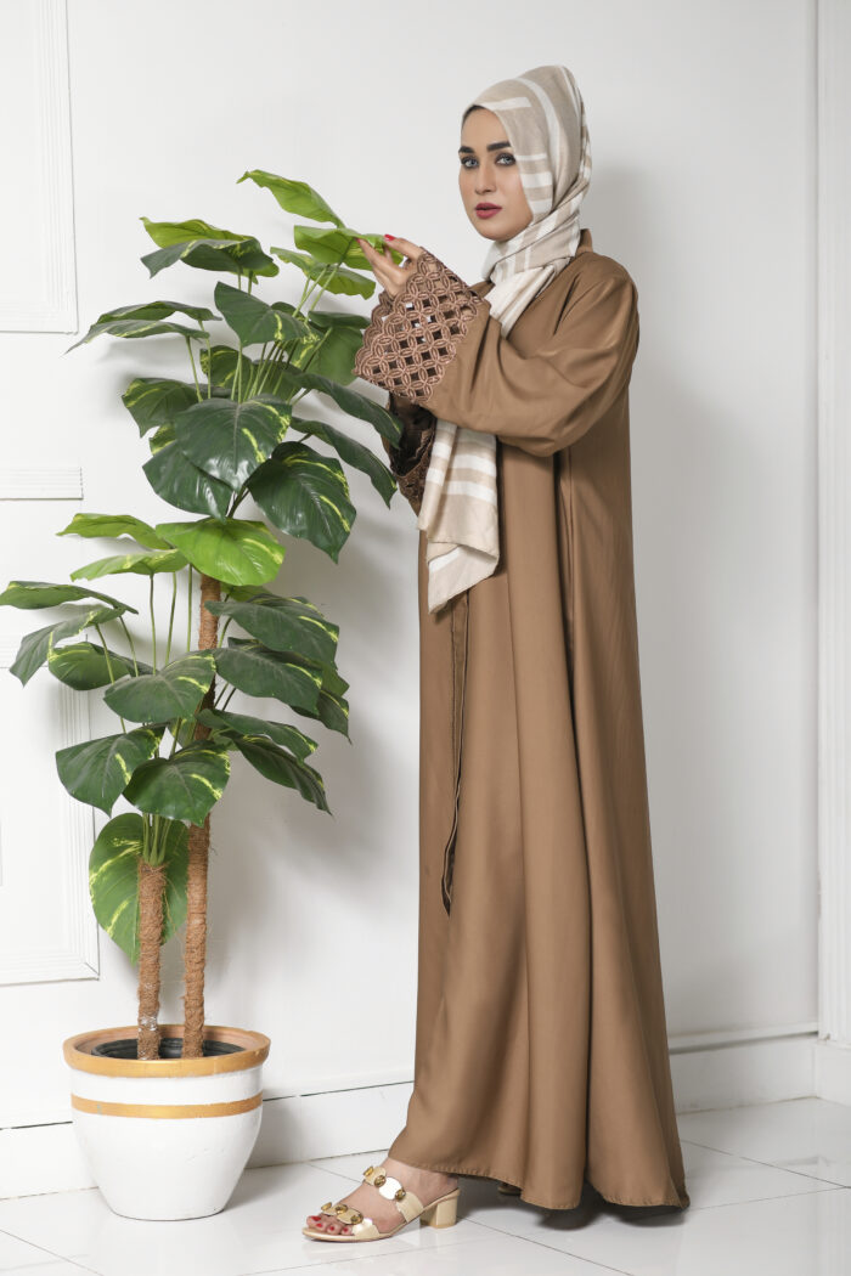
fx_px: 3014
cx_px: 426
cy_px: 638
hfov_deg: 16.1
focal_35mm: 85
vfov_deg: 23.9
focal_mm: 85
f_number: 3.5
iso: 160
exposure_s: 1/160
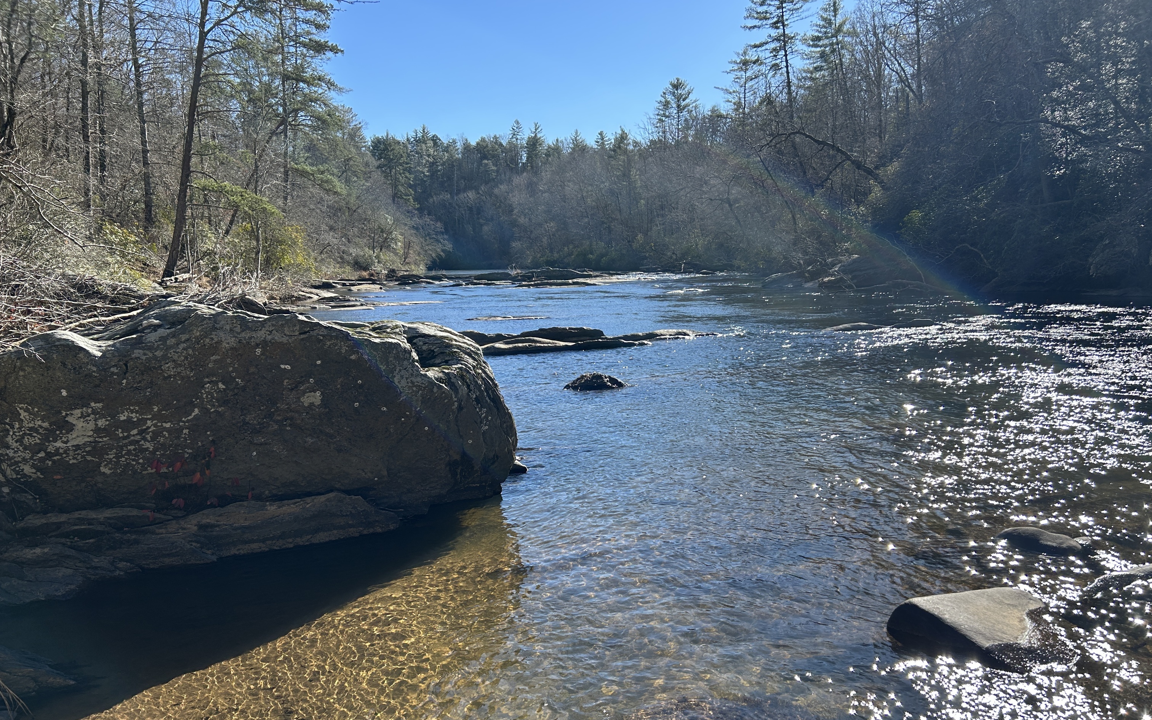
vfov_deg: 44.3
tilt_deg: -11.7
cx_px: 579
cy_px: 427
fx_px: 879
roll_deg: +2.2
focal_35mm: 28
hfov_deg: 66.5
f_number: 1.5
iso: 50
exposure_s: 1/1838
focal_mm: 5.7
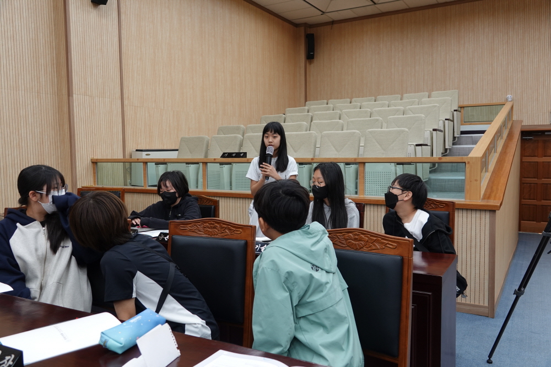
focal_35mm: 28
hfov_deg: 65.5
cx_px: 276
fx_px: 428
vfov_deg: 46.4
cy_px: 184
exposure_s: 1/30
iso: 100
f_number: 2.8
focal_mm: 10.38
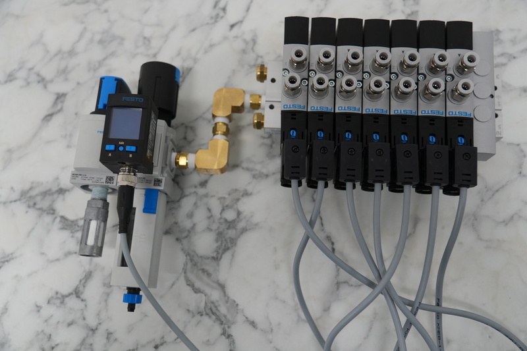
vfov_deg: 35.5
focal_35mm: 38
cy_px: 176
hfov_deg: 51.3
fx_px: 549
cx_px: 264
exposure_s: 1/250
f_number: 2.8
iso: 800
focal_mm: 25
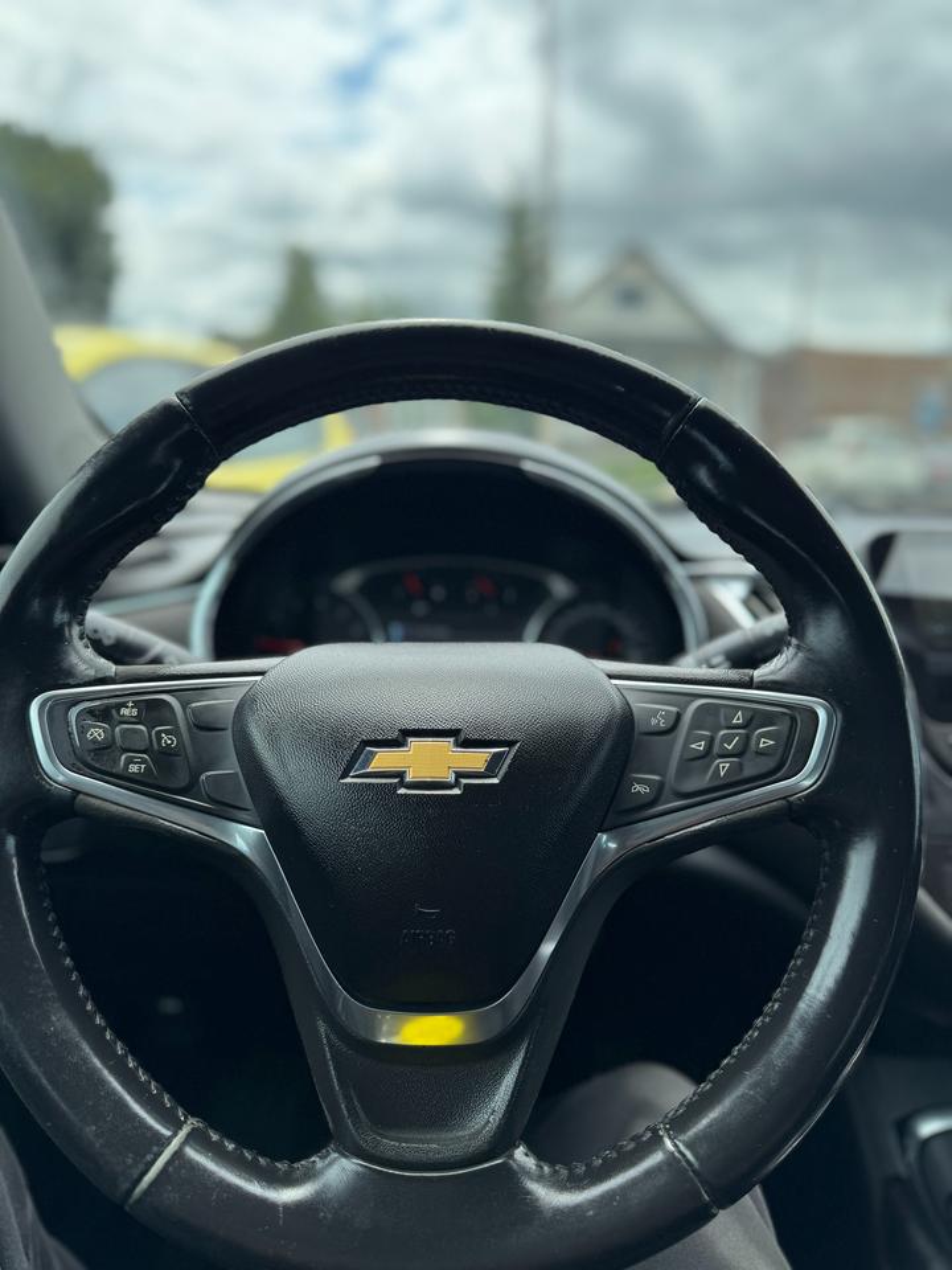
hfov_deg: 56.8
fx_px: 880
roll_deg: -2.5
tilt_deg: -9.2
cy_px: 635
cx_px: 476
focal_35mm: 24
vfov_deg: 71.6
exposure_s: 1/1193
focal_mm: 6.76
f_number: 1.78
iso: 80
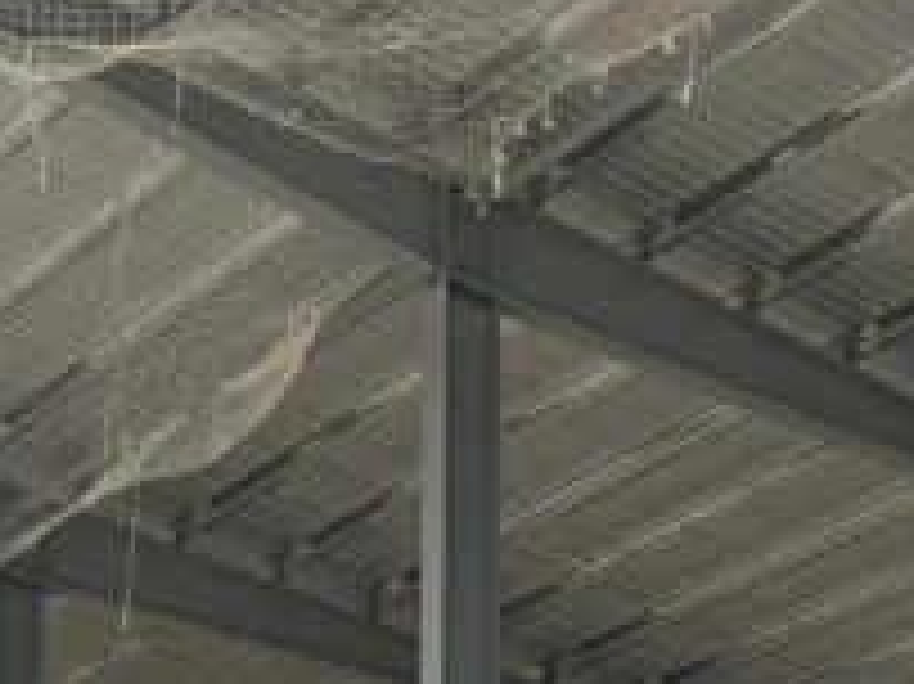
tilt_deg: +6.7
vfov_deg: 11.2
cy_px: 1310
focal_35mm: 121
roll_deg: +1.9
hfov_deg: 15.5
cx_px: 1184
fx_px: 3193
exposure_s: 1/1923
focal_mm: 6.76
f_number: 1.78
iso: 80
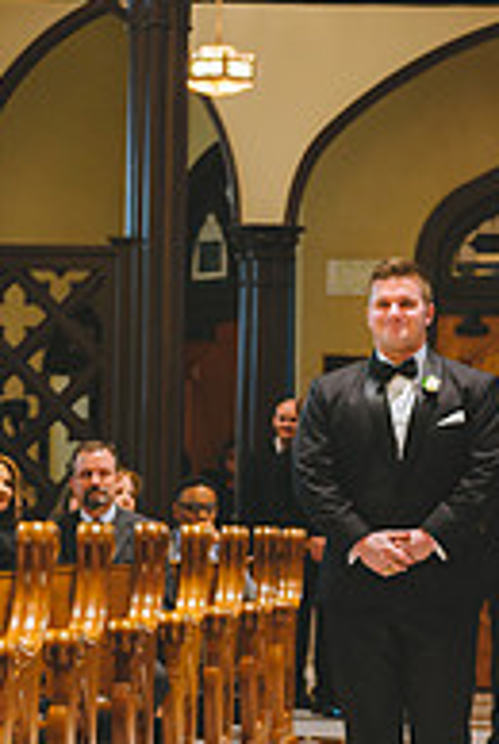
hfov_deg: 8.5
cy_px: 414
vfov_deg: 12.7
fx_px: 3356
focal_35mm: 162
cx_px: 411
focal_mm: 70
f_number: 3.5
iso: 2500
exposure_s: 1/125
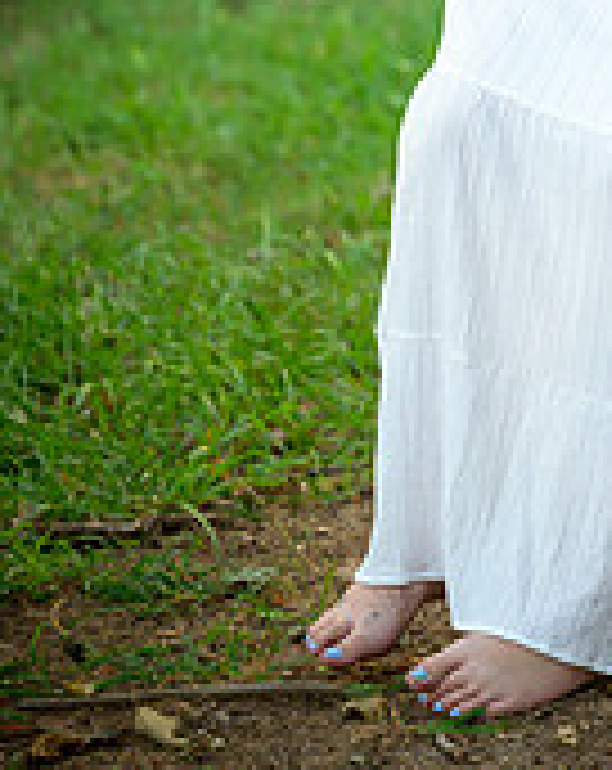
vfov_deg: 7.4
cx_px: 670
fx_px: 5908
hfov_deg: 5.9
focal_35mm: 260
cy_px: -95
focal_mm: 105
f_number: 2.8
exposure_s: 1/125
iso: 720
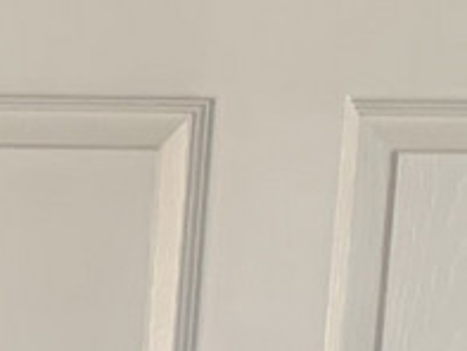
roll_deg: -0.9
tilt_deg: -8.9
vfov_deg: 7.1
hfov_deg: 8.1
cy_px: 664
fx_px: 2740
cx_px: -991
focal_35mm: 203
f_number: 1.8
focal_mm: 4.25
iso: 100
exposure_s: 1/63
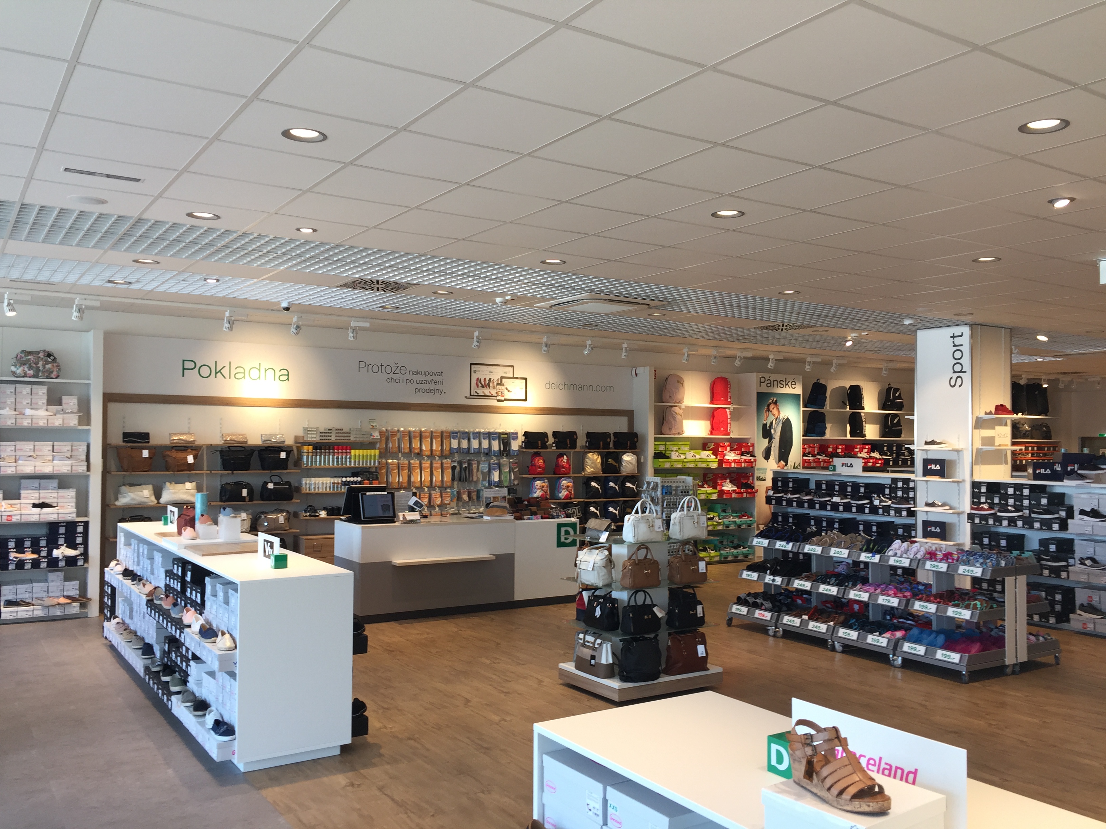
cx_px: 553
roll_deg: -1.0
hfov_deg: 61.7
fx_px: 927
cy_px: 414
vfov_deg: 48.2
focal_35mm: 29
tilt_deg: +1.7
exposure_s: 1/100
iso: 32
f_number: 2.2
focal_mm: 4.15
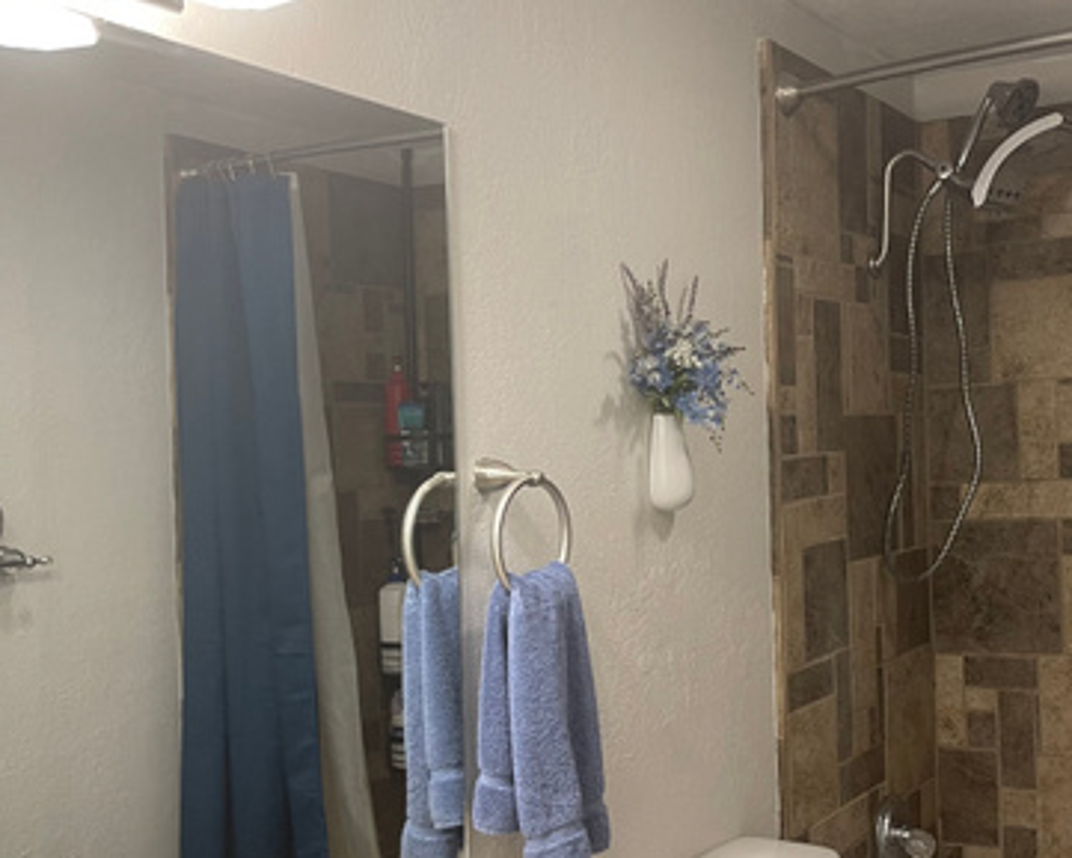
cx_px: 701
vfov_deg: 33.4
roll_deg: +1.0
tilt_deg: -1.8
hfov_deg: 40.7
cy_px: 469
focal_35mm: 45
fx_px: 1428
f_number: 1.6
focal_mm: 5.1
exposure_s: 1/60
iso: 125
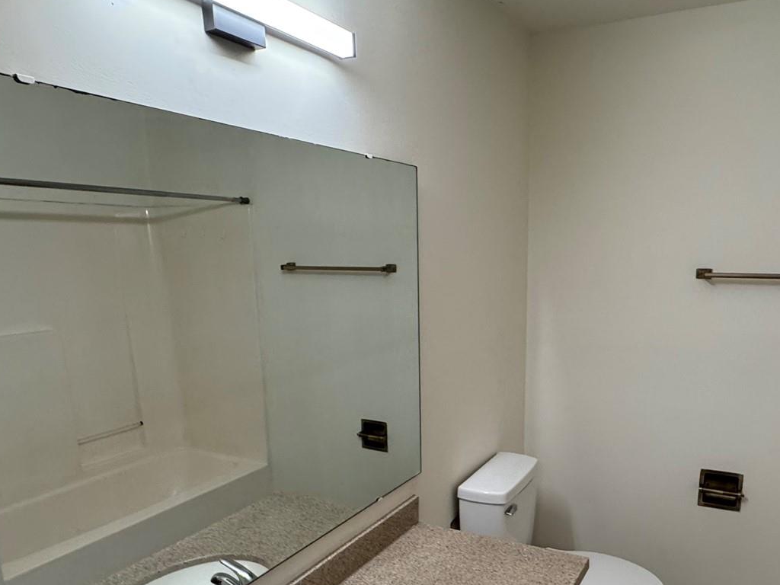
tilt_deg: -11.5
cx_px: 455
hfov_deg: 63.1
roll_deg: -0.1
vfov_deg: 49.0
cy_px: 385
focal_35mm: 28
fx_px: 631
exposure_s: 1/120
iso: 250
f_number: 2.2
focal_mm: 2.22
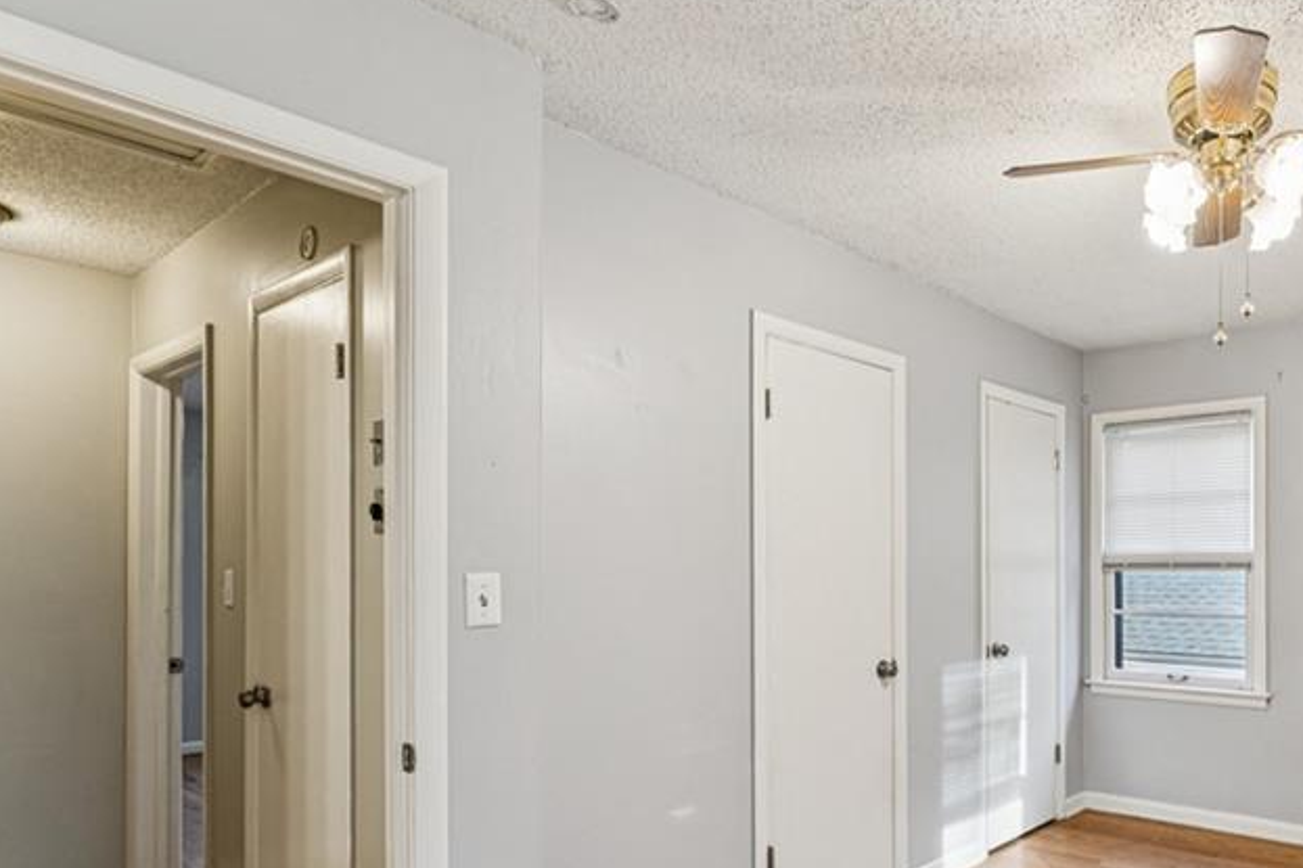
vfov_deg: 53.9
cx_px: 1016
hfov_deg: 69.7
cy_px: 584
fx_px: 832
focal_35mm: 23
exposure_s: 1/6
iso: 400
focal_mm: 14
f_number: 11
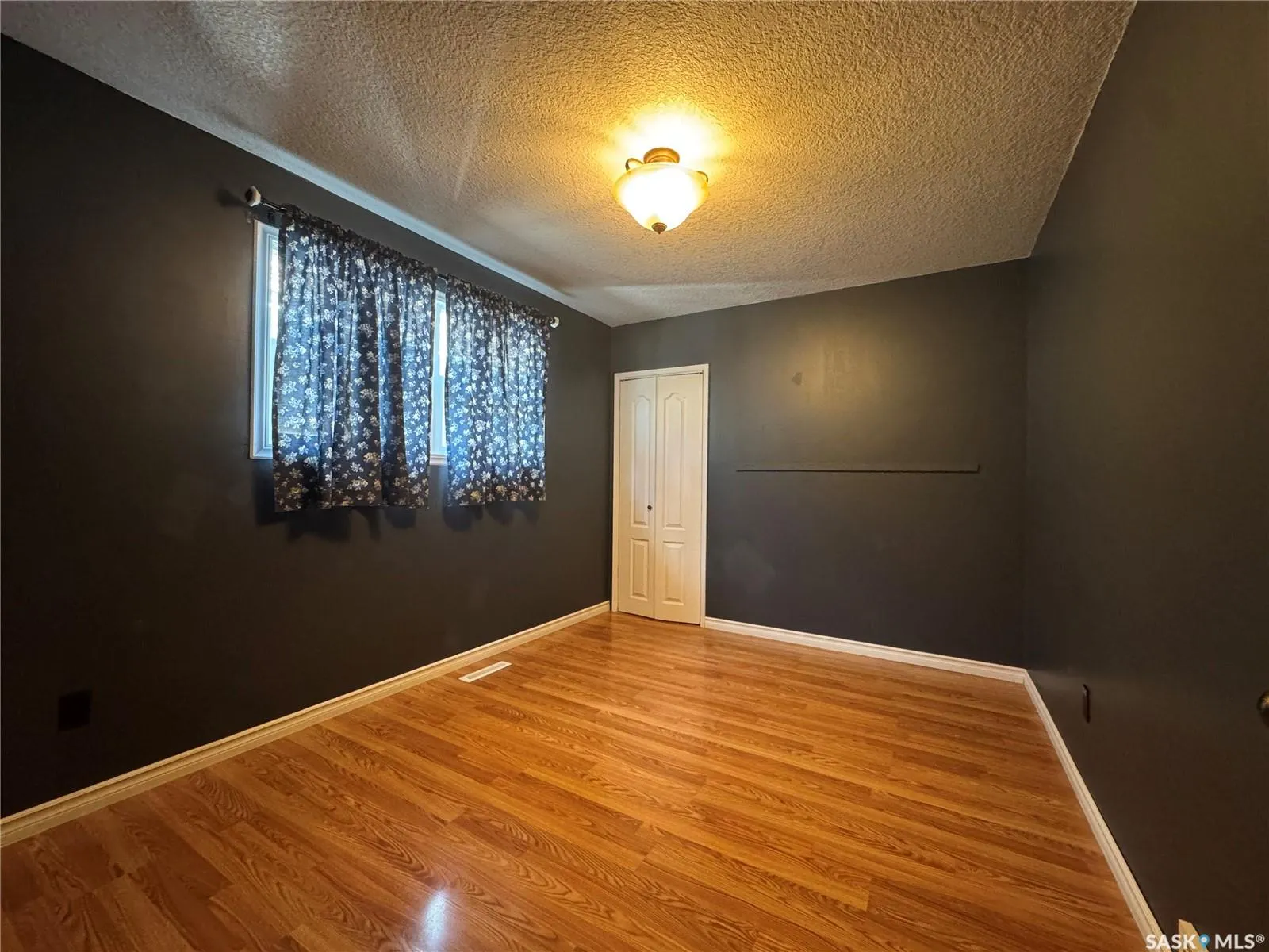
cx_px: 634
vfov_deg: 85.7
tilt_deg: +0.2
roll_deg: +0.4
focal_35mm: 14
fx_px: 513
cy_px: 476
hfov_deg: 102.1
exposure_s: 1/60
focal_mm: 2.22
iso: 800
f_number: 2.2
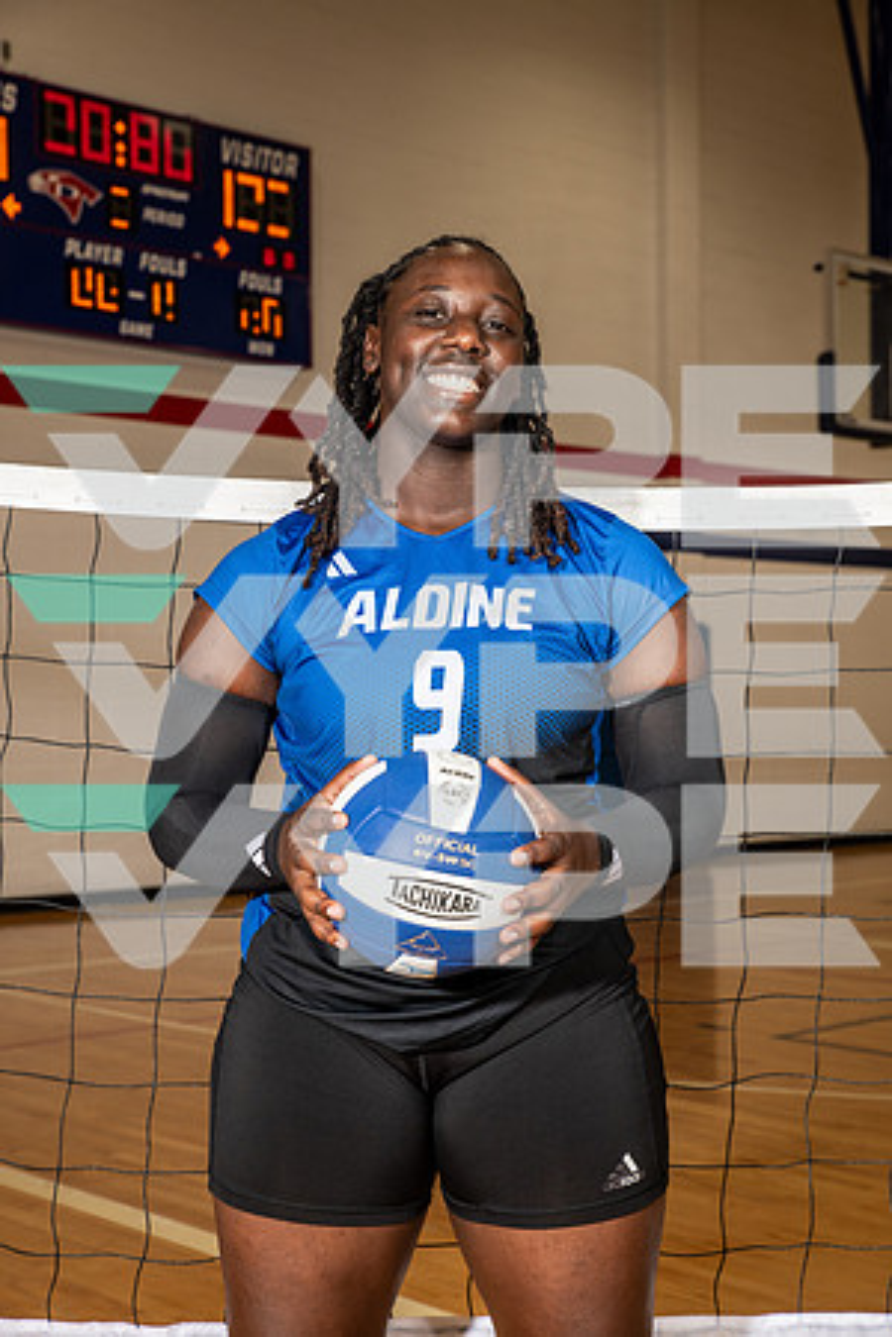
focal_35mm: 55
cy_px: 668
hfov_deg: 24.6
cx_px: 446
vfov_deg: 36.2
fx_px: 2044
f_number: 6.3
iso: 320
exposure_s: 1/250
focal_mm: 55
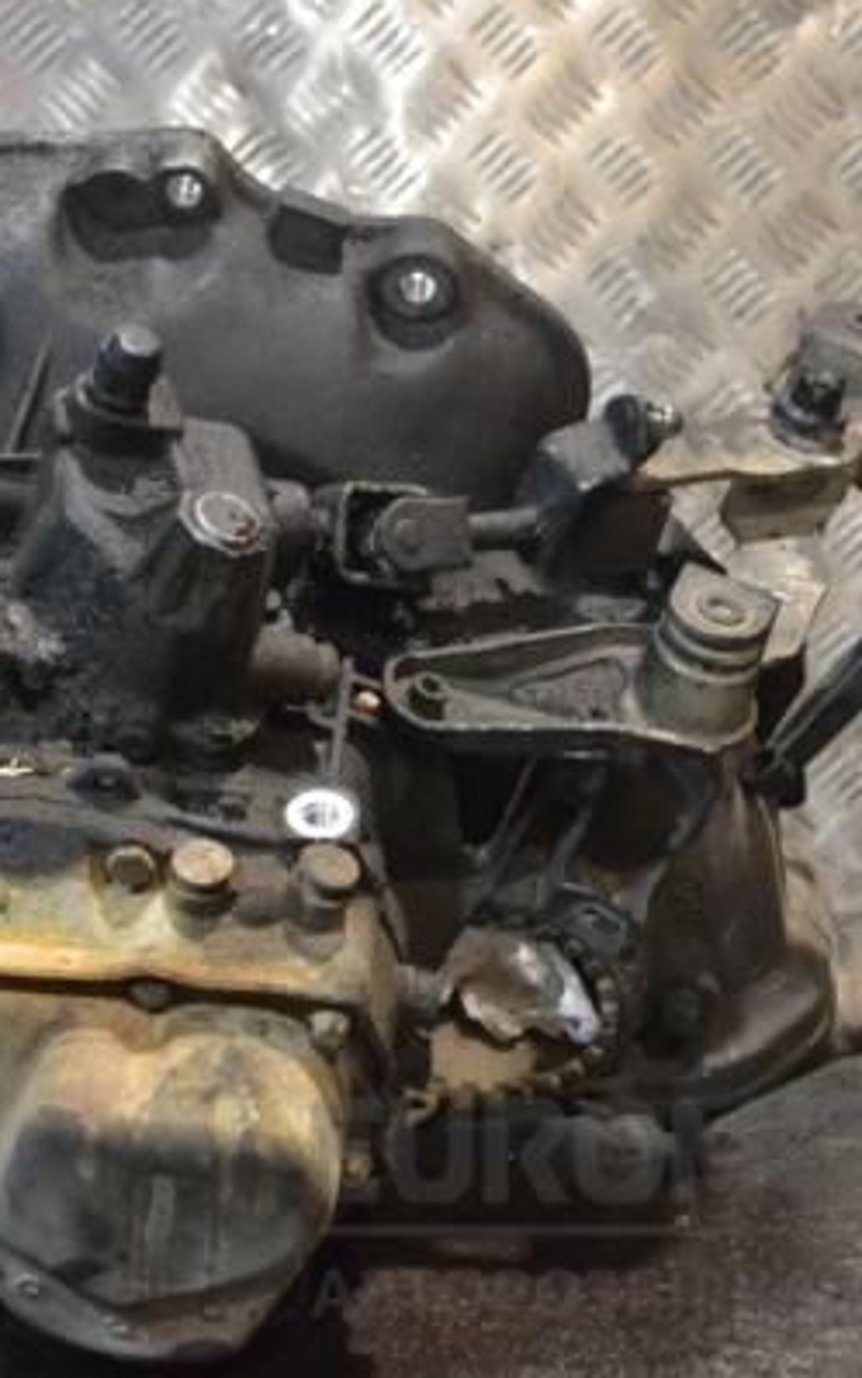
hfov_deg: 15.7
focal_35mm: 83
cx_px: 246
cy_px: 689
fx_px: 3118
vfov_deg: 24.9
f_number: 5
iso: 3200
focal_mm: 36
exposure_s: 1/100
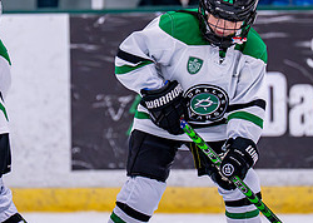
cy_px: 119
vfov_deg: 2.3
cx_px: 176
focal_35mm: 636
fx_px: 5648
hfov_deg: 3.2
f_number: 2.8
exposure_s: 1/1250
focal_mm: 200
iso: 2500
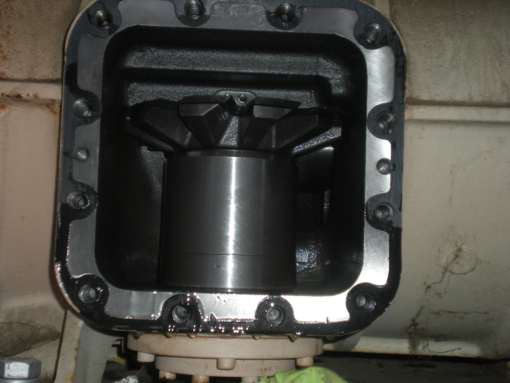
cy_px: 192
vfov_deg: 26.1
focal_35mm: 56
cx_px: 255
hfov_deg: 34.3
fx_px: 825
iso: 64
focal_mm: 9.3
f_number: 3.9
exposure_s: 1/60
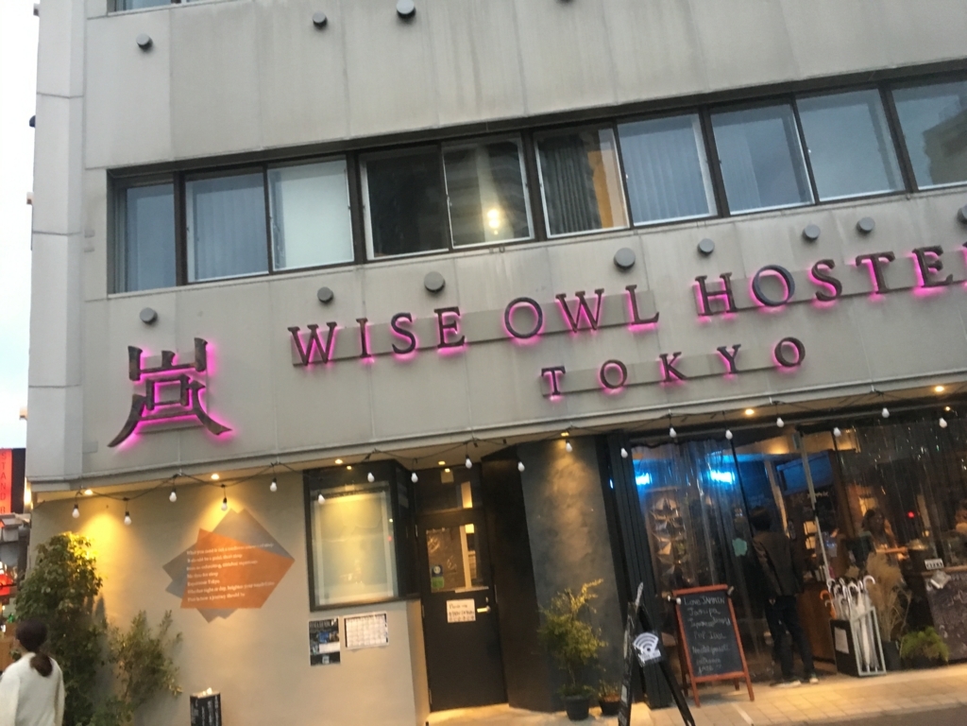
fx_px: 810
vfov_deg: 48.2
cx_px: 484
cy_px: 363
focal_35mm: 29
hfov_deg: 61.7
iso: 160
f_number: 2.2
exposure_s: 1/30
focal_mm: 4.15
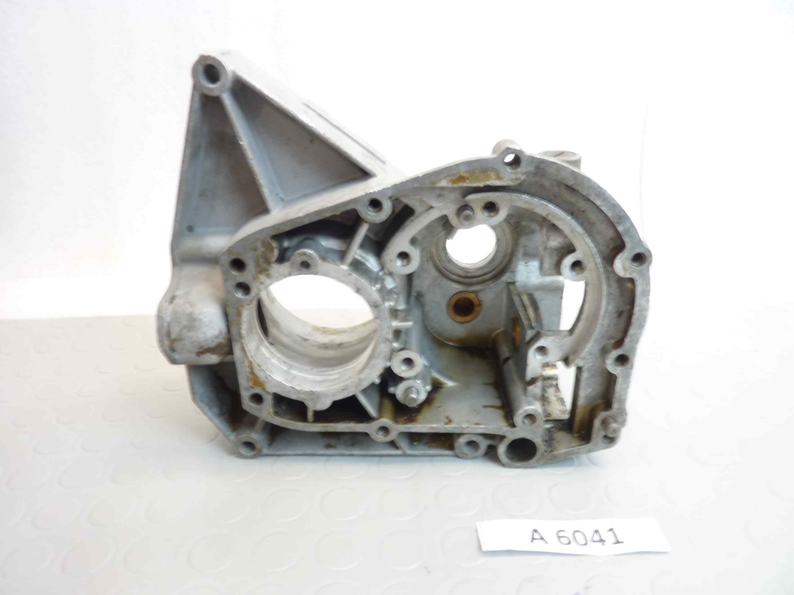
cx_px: 397
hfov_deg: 69.4
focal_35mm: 25
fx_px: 573
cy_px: 298
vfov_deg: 54.9
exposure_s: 1/8
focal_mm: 4.1
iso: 80
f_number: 3.3
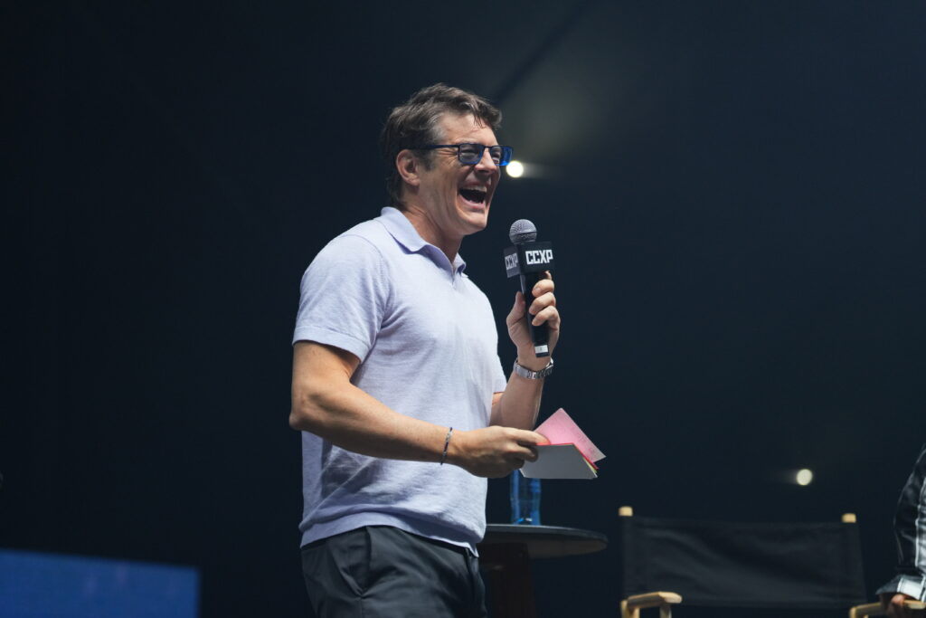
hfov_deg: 17.8
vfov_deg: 11.9
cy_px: 309
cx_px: 463
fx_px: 2958
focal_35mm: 115
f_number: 2.8
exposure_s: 1/500
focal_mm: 115
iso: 1000
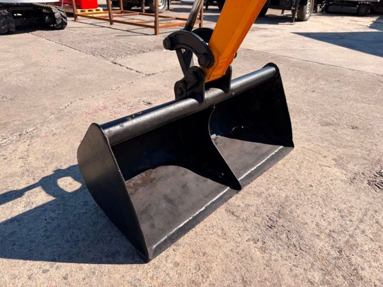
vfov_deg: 56.8
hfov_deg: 71.6
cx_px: 192
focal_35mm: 24
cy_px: 144
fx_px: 266
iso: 80
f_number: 1.78
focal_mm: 6.76
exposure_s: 1/3584
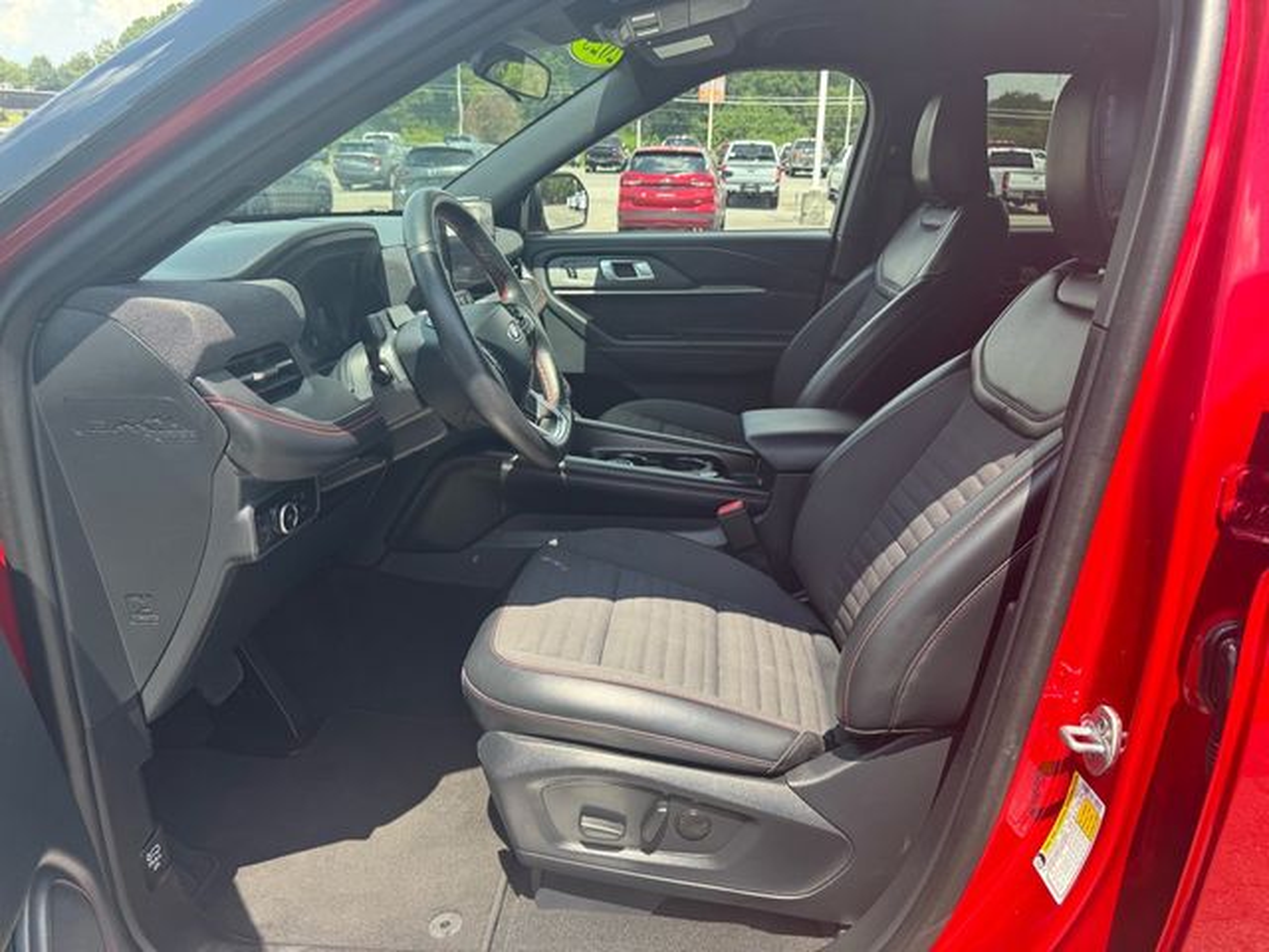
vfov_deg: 56.8
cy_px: 476
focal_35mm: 24
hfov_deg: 71.6
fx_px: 880
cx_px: 634
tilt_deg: -21.4
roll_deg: -1.5
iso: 80
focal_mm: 6.76
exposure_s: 1/553
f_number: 1.78
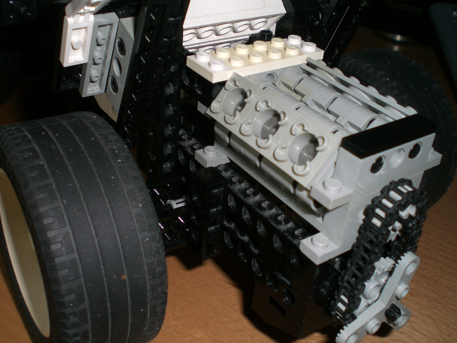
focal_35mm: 42
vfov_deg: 34.3
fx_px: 554
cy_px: 175
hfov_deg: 44.8
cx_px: 223
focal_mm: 6.3
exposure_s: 1/60
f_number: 3.1
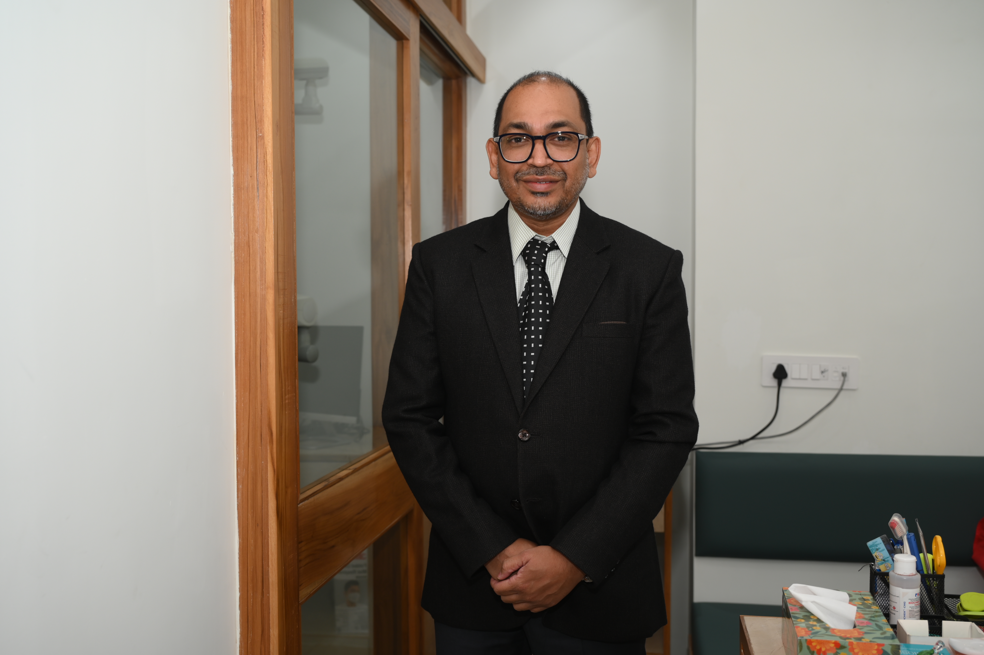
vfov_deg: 36.8
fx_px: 983
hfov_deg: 53.2
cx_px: 492
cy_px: 328
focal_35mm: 36
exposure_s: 1/200
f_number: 4
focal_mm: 36
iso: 160
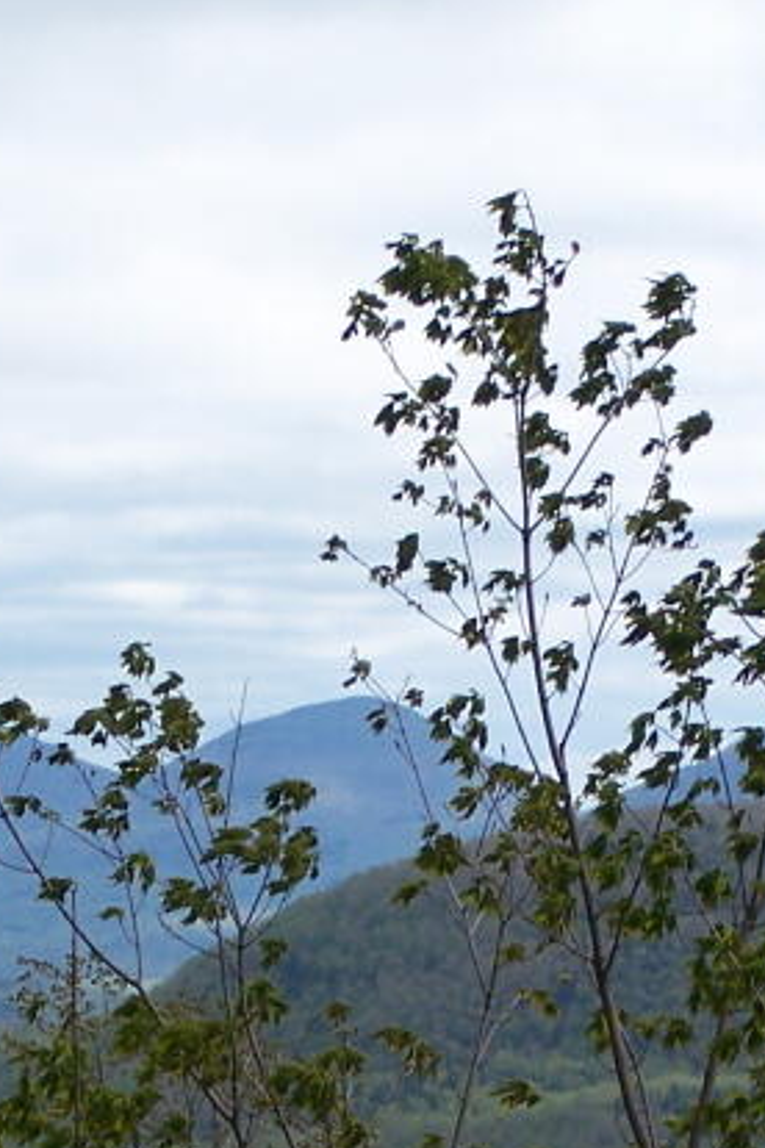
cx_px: 446
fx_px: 7713
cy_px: 921
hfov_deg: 5.7
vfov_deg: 8.5
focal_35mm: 242
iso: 80
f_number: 3.2
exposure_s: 1/800
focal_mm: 15.6
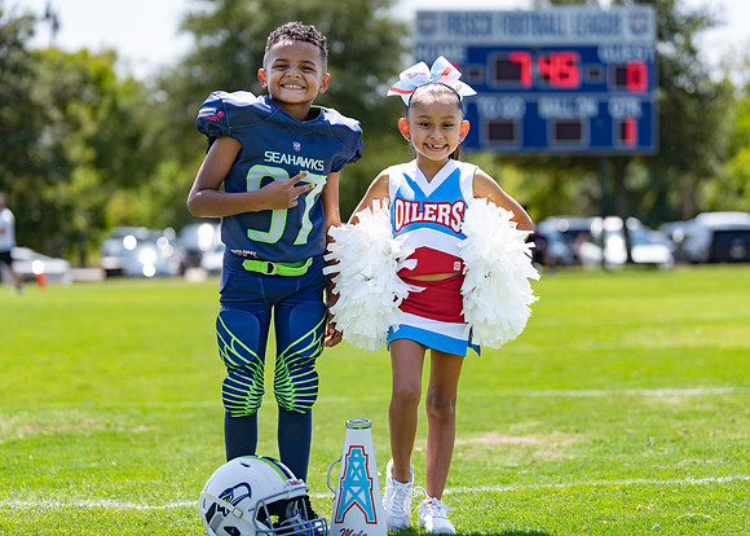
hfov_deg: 18.4
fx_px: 2321
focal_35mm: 109
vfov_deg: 13.2
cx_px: 367
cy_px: 263
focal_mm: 102
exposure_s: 1/800
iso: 100
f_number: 2.8
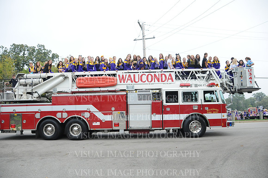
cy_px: 89
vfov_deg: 47.8
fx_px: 201
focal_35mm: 27
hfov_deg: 67.5
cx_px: 134
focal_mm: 18
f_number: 3.5
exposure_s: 1/2000
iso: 1250
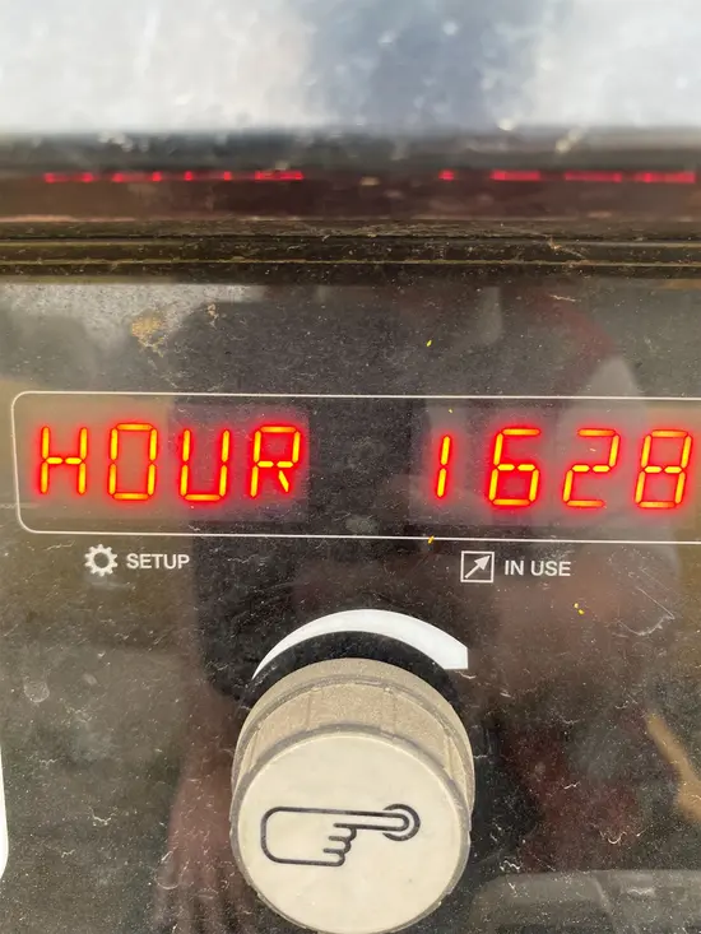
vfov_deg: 67.3
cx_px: 350
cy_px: 467
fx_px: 702
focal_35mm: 26
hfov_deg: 53.1
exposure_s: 1/50
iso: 80
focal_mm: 4.25
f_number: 1.8
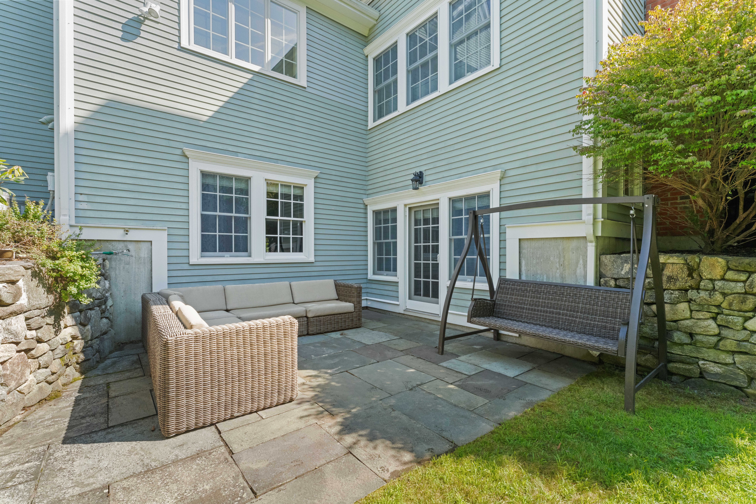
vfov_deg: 73.7
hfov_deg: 96.7
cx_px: 378
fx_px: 336
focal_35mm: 16
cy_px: 252
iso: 3200
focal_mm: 16
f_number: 11
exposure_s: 1/100
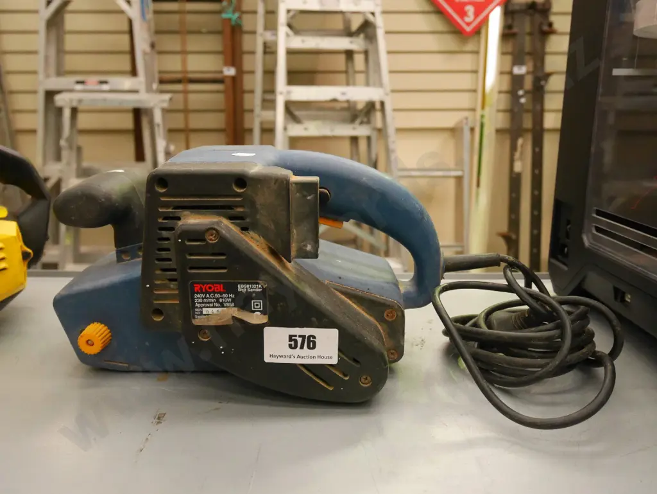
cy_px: 247
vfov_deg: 46.8
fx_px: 570
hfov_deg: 59.9
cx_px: 328
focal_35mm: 30
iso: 3200
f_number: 3.7
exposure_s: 1/200
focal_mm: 15
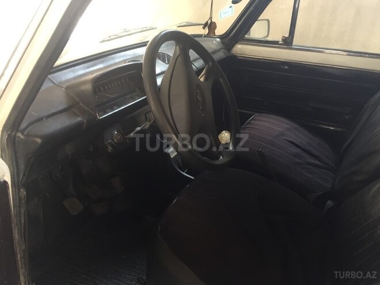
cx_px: 190
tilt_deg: -27.7
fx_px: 318
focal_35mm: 29
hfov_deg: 61.7
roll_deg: -2.6
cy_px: 142
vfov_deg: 48.2
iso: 64
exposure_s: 1/33
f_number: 2.2
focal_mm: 4.15
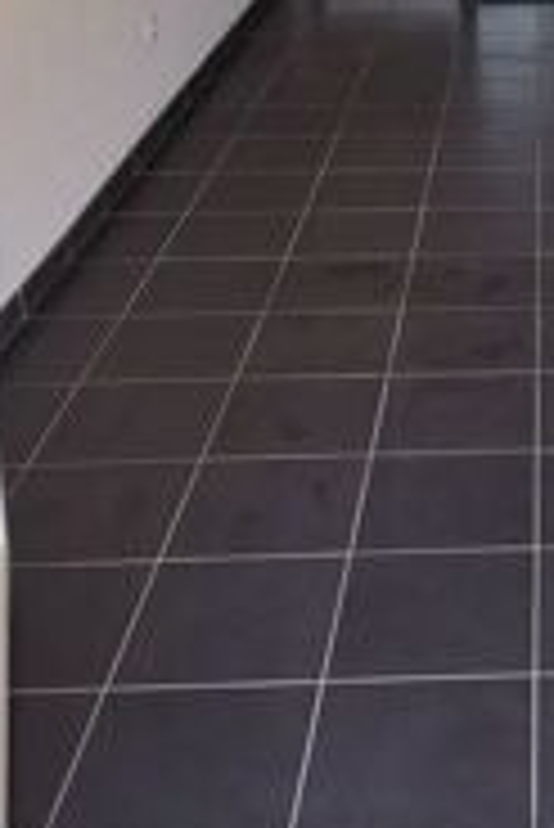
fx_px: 1497
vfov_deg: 29.1
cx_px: 662
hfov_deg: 19.7
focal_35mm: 65
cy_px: 20
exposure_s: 1/160
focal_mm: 5.56
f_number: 1.6
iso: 50
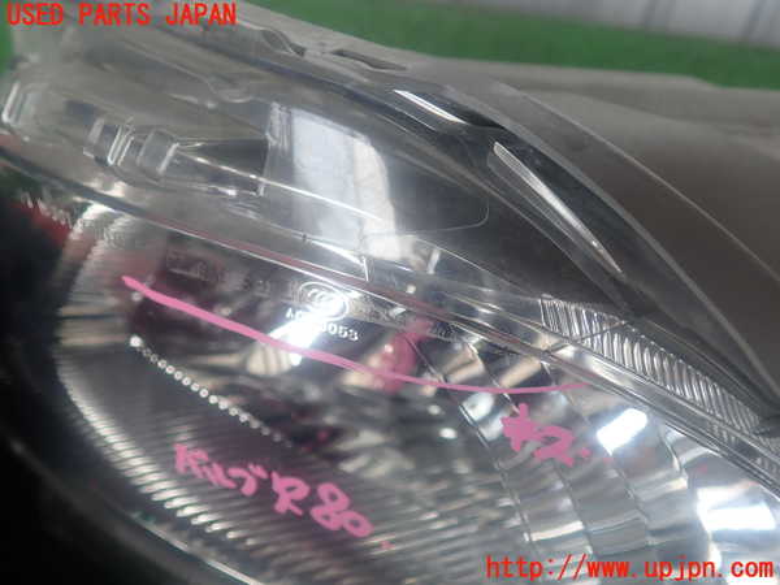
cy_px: 292
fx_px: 676
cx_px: 390
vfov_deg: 46.8
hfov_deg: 60.0
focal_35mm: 30
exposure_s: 1/100
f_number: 2.3
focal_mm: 5.5
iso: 125
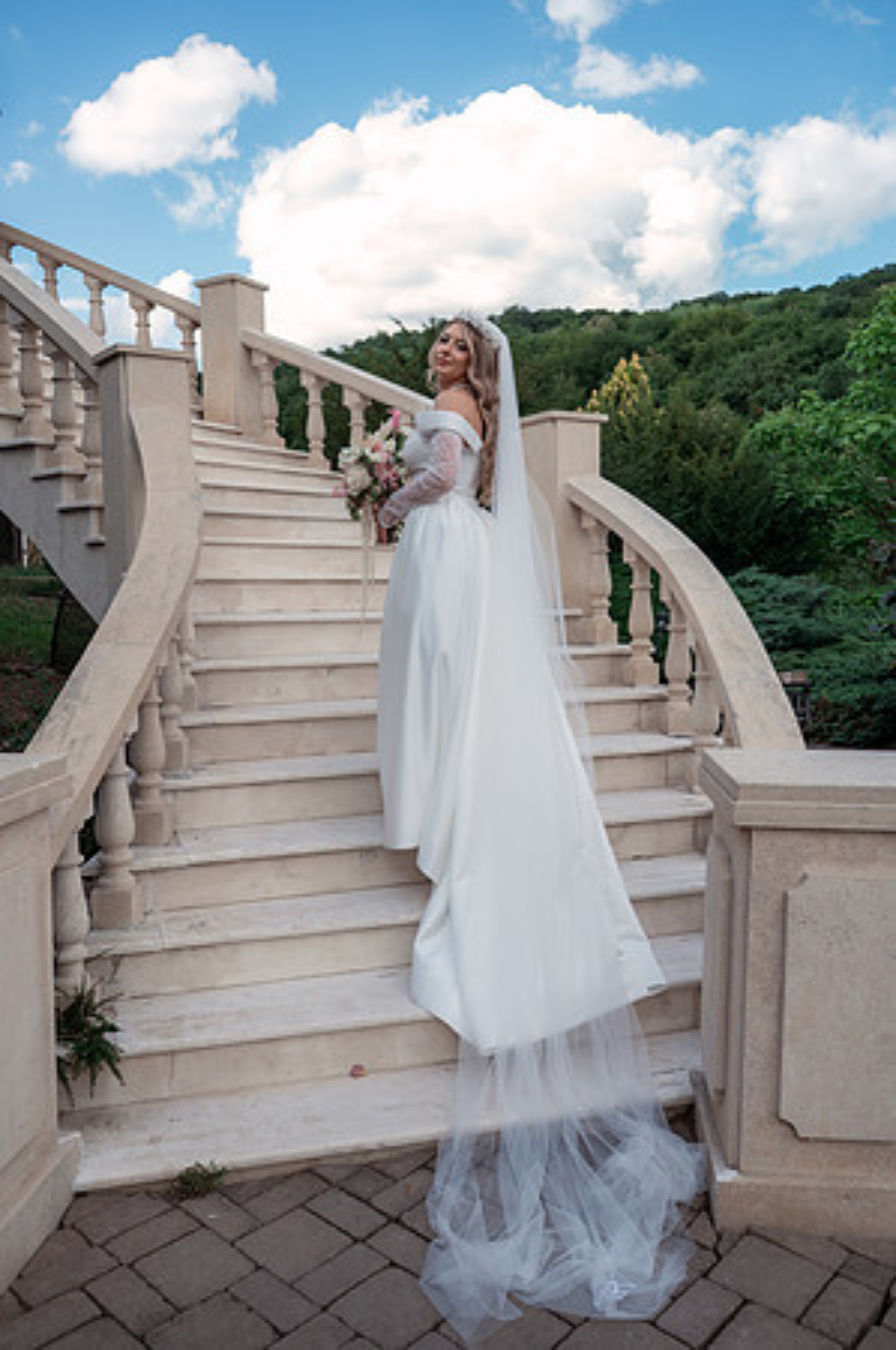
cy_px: 675
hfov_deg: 46.3
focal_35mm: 28
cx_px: 448
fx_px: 1048
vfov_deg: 65.5
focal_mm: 28
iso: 160
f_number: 3.5
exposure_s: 1/500
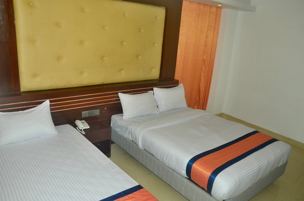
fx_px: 228
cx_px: 152
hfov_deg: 67.5
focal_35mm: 27
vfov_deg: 47.7
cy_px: 100
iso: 200
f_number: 8
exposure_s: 1/125
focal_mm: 18
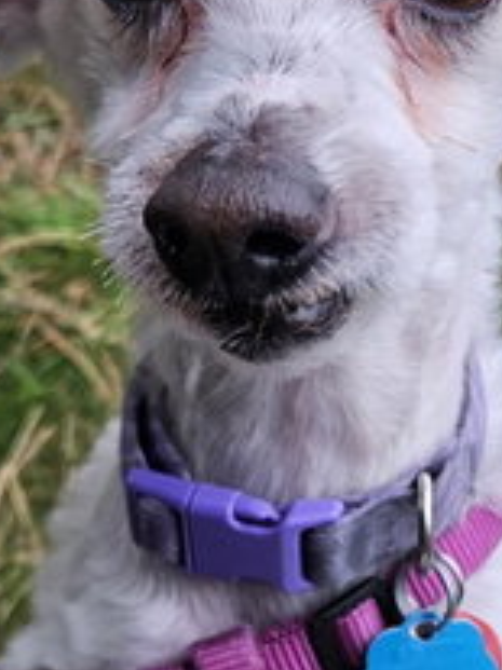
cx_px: 402
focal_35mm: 74
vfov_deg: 26.3
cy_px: 358
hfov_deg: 19.7
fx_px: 1432
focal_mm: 5.4
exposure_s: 1/180
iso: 100
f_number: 1.8
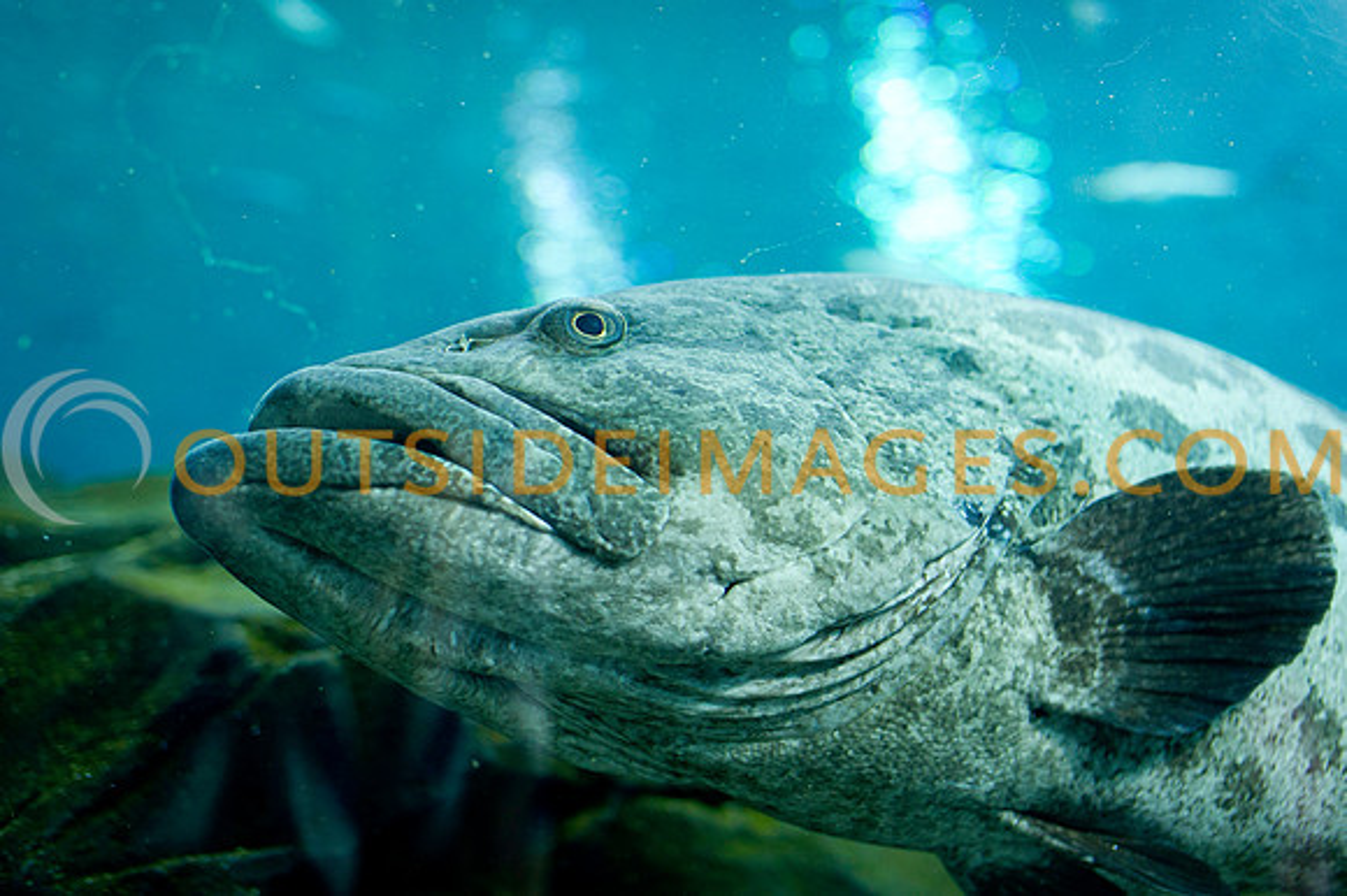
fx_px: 1870
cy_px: 448
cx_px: 674
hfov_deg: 39.6
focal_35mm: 50
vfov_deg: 27.0
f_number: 2
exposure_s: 1/125
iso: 2000
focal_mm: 50
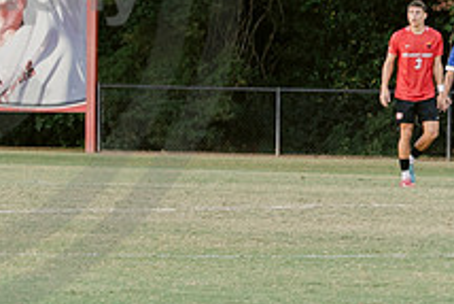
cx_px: -319
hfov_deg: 4.1
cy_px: 240
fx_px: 6347
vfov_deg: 2.7
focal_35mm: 503
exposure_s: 1/250
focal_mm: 90
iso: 640
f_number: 4.5
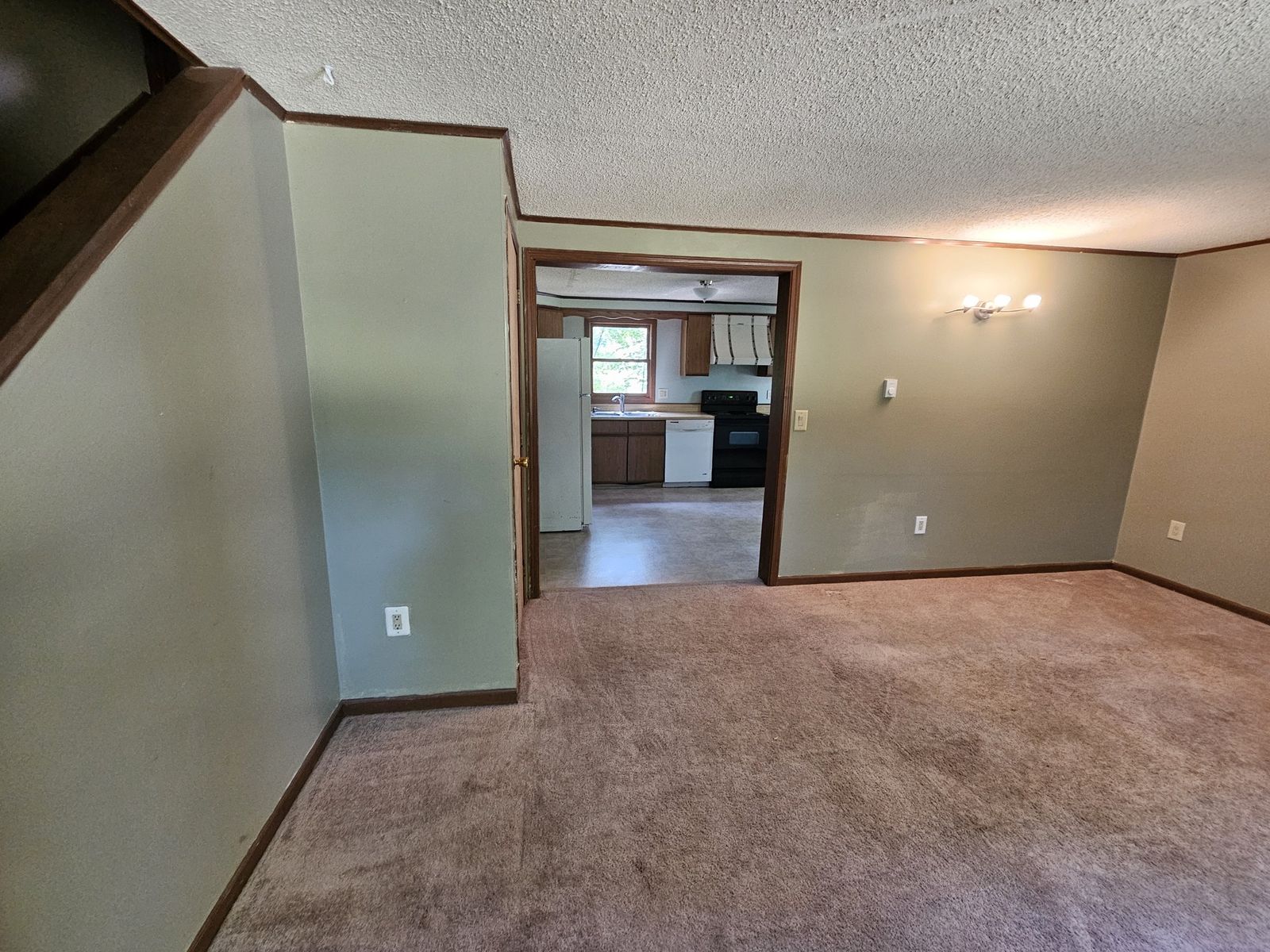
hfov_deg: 106.2
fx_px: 477
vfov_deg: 89.9
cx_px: 635
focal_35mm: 13
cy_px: 476
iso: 400
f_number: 2.2
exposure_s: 1/30
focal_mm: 2.2
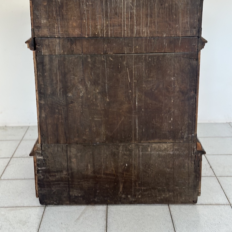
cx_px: 116
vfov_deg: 29.9
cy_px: 89
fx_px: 432
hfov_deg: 30.0
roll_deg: +0.4
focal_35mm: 57
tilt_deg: -12.6
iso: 250
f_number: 1.78
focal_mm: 6.86
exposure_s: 1/60
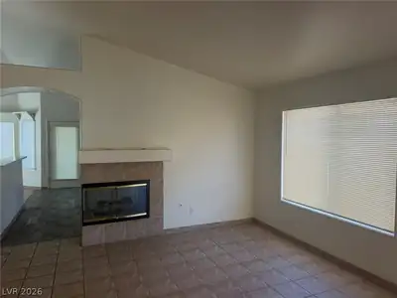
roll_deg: -0.3
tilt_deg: -2.3
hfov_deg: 71.6
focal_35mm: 24
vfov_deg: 56.8
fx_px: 275
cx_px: 198
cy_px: 149
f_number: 1.78
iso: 50
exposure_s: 1/123
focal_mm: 6.76
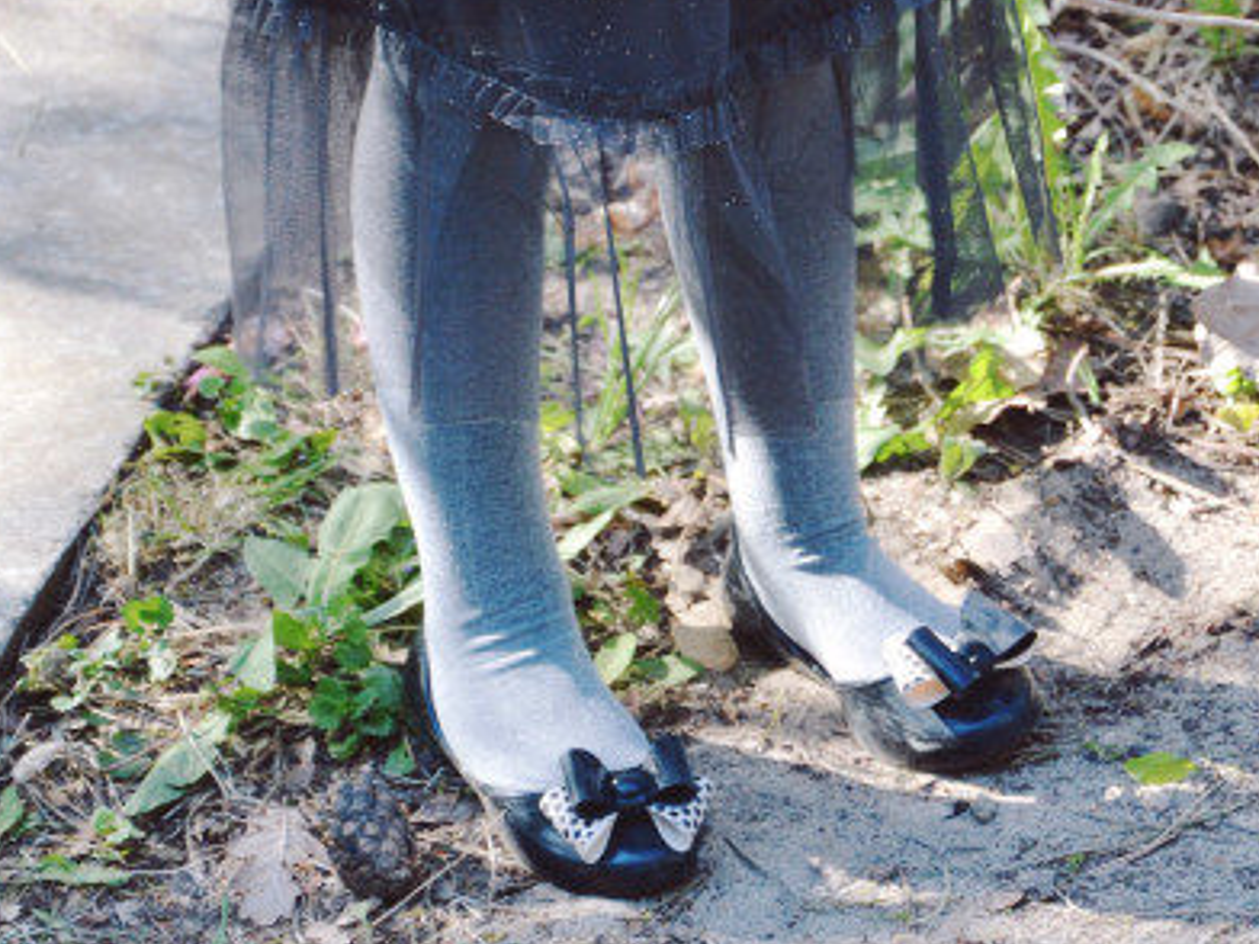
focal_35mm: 221
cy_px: 183
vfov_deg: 6.7
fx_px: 8037
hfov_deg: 9.0
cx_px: 811
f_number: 5.3
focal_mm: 75
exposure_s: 1/125
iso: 560
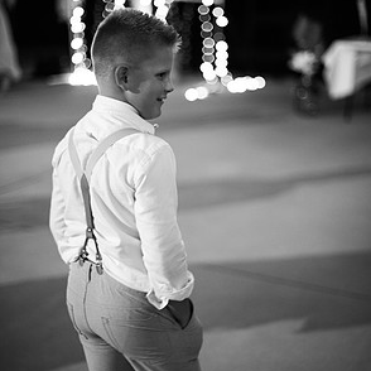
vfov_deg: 26.5
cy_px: 177
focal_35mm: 65
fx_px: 788
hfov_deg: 26.5
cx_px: 188
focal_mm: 50
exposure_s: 1/80
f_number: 1.4
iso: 640
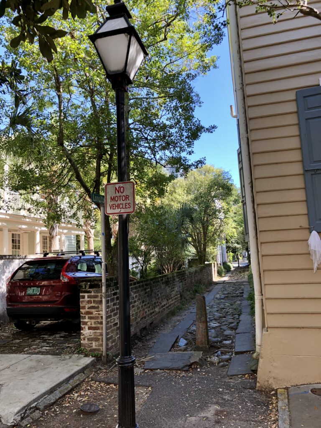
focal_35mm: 28
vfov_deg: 63.4
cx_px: 160
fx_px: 346
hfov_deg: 49.7
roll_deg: +4.7
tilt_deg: +9.6
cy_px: 214
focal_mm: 3.99
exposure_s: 1/130
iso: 20
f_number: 1.8
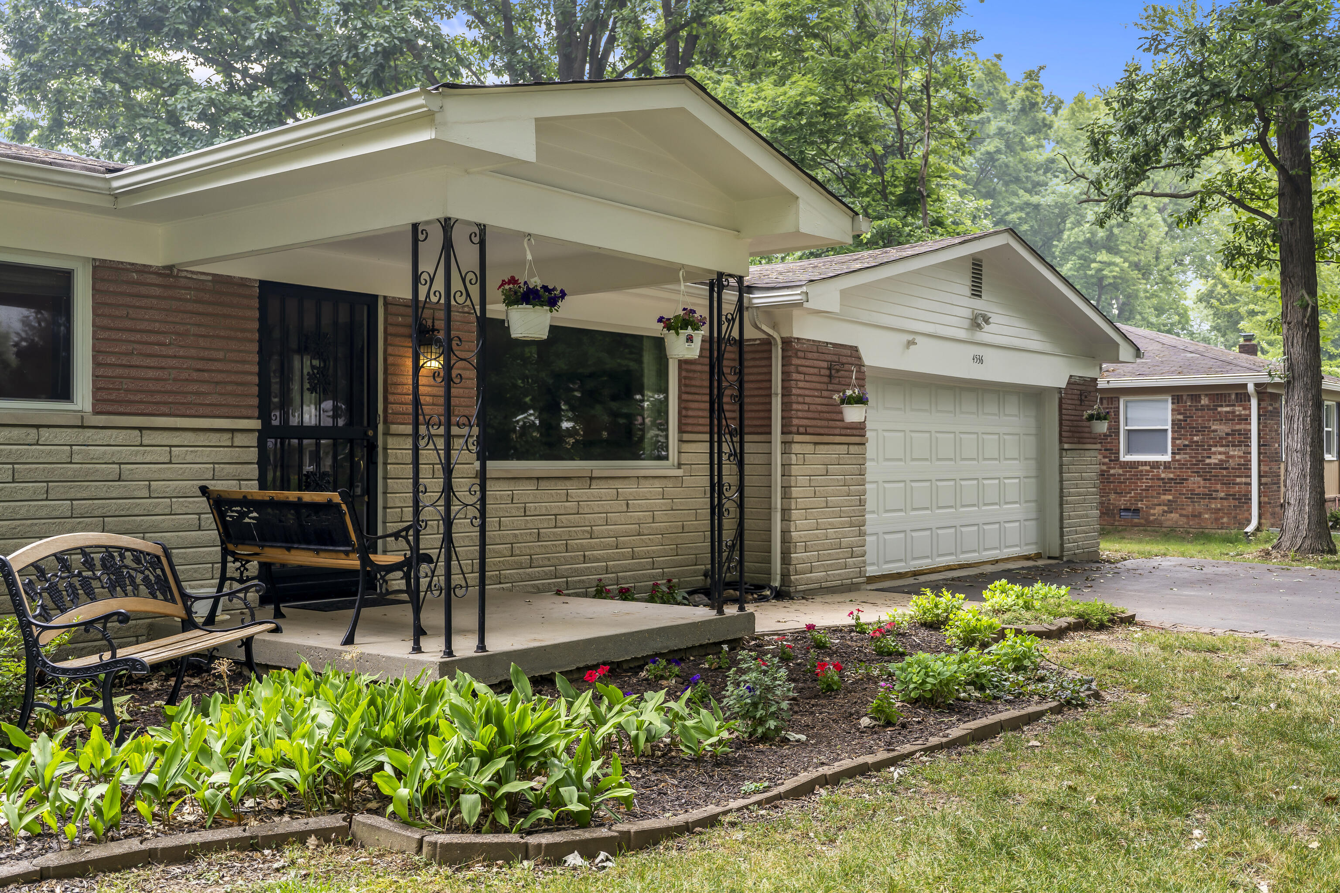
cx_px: 670
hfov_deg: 54.4
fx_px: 1303
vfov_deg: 37.9
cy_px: 446
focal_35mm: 35
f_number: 4
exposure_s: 1/60
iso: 100
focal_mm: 35
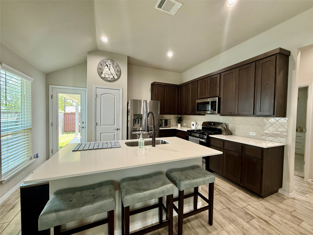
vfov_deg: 85.7
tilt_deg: -1.5
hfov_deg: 102.1
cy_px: 118
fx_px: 127
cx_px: 156
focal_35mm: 14
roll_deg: -1.3
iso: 200
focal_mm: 2.22
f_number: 2.2
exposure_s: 1/60
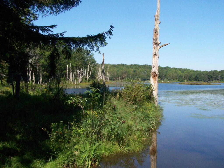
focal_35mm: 38
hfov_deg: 49.0
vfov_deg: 37.7
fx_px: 246
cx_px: 112
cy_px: 84
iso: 400
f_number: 5.6
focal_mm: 6.3
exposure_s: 1/1600
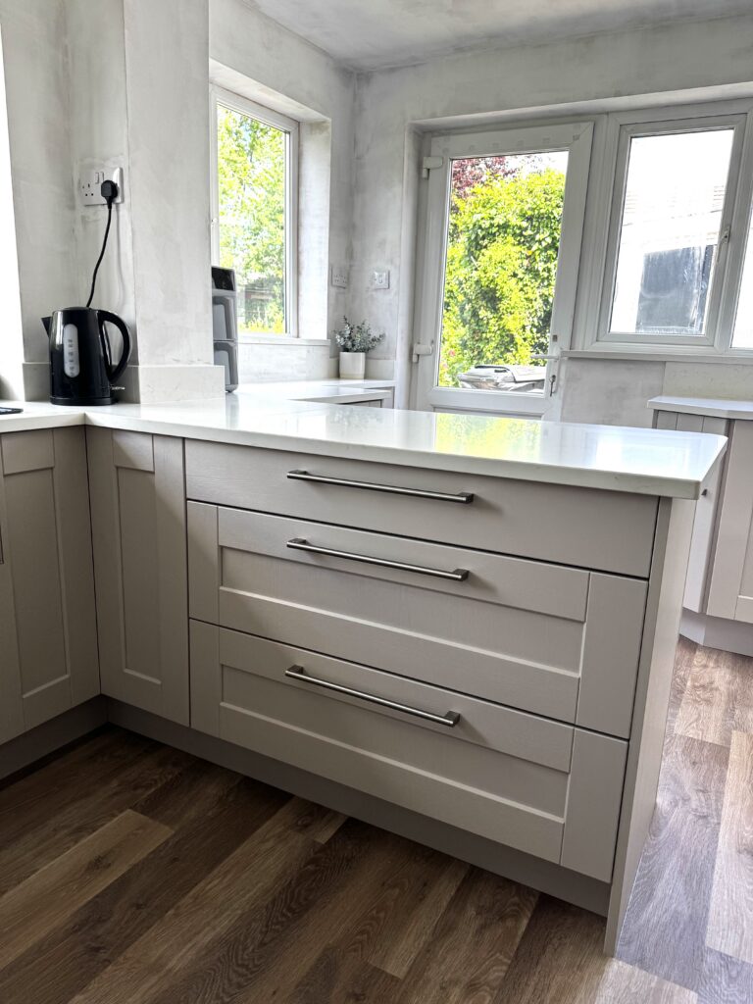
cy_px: 502
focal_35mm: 24
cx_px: 376
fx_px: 696
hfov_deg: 56.8
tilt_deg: -12.0
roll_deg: -2.2
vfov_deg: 71.6
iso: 64
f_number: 1.78
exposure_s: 1/218
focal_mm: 6.76
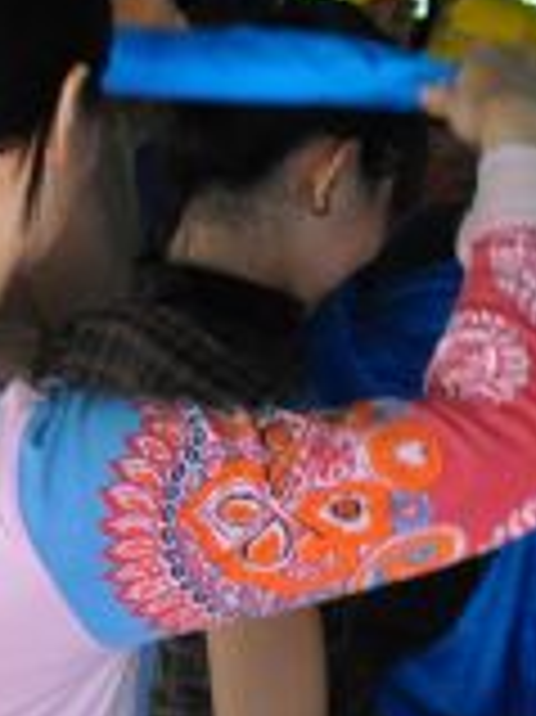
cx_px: 739
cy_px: 363
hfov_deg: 11.6
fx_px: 2563
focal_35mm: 124
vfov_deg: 15.9
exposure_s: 1/60
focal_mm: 21
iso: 800
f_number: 4
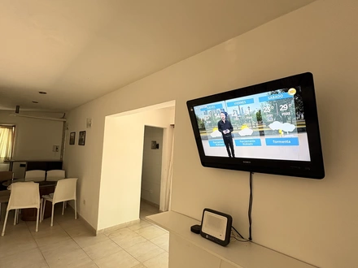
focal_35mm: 14
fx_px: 145
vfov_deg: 85.7
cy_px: 134
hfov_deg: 102.1
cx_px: 179
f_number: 2.2
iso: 160
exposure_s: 1/99
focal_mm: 2.22
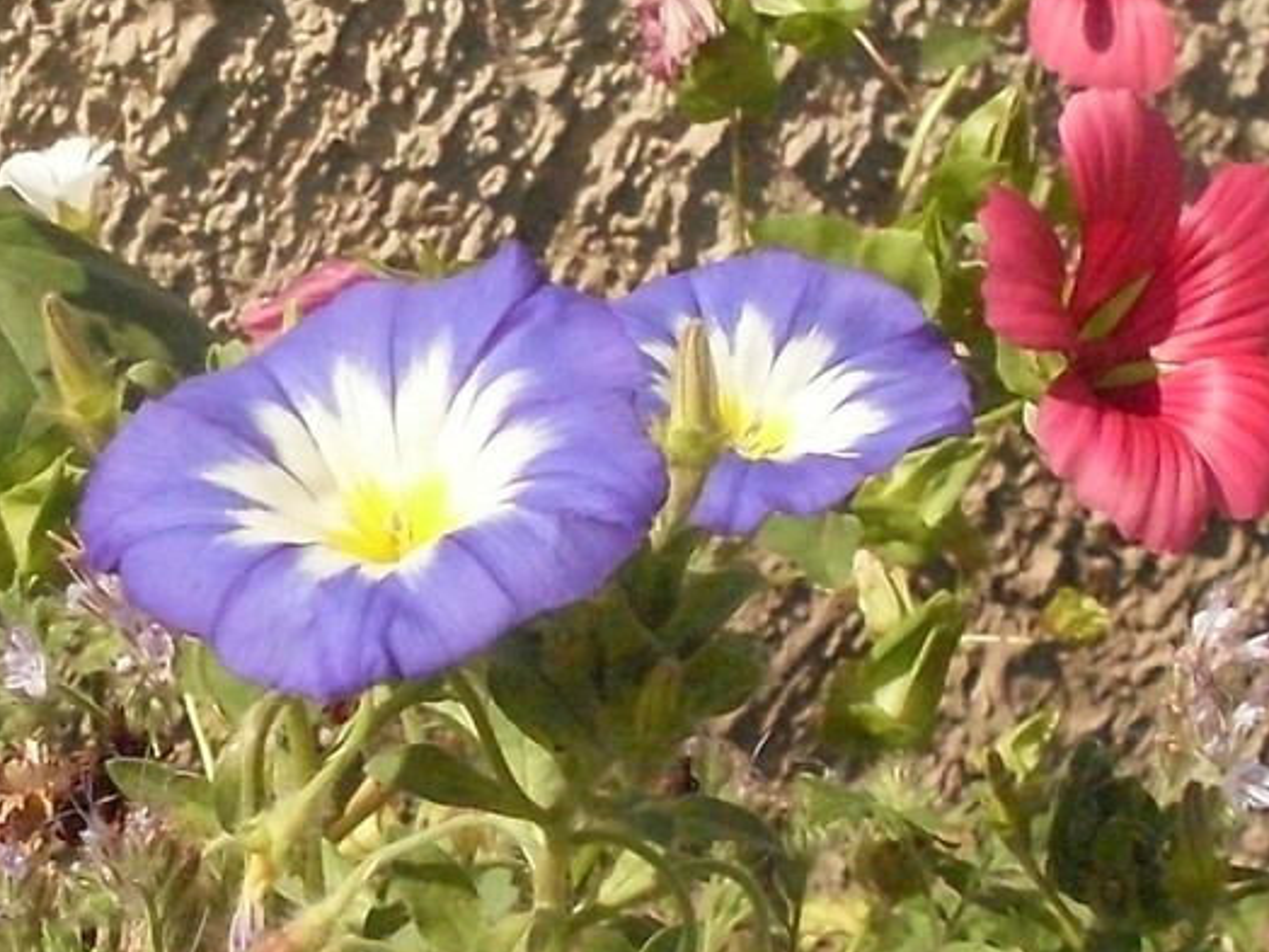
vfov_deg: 14.2
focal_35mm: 104
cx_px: 178
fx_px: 3813
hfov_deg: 18.6
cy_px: 612
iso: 400
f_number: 8.4
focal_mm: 6.3
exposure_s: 1/1000
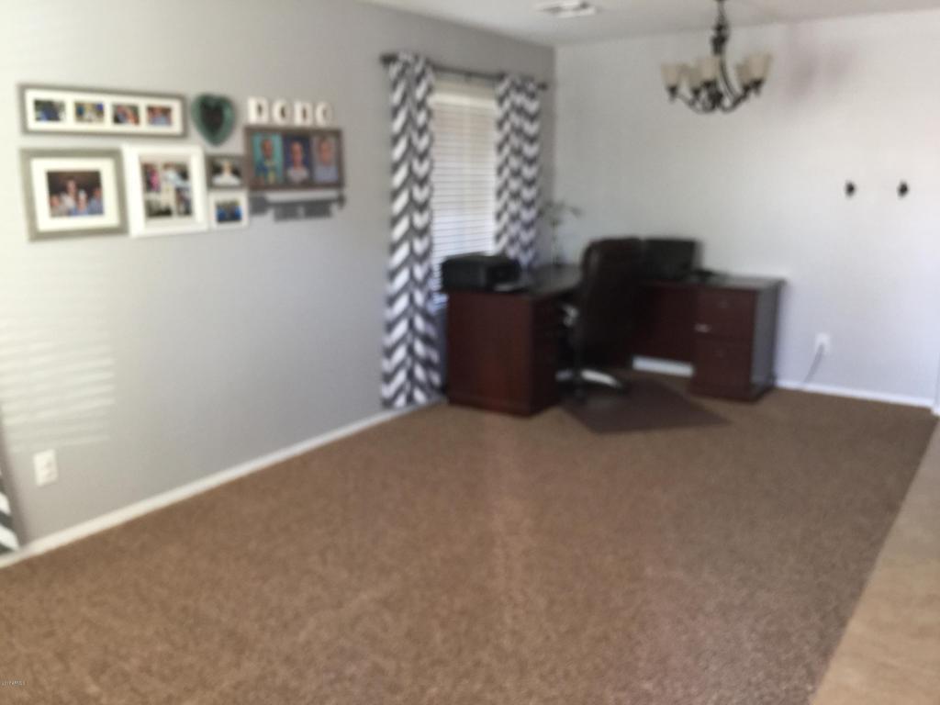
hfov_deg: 61.7
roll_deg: -0.1
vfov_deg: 48.2
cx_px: 470
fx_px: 787
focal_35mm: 29
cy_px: 352
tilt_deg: -10.6
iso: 100
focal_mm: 4.15
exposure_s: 1/15
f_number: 2.2
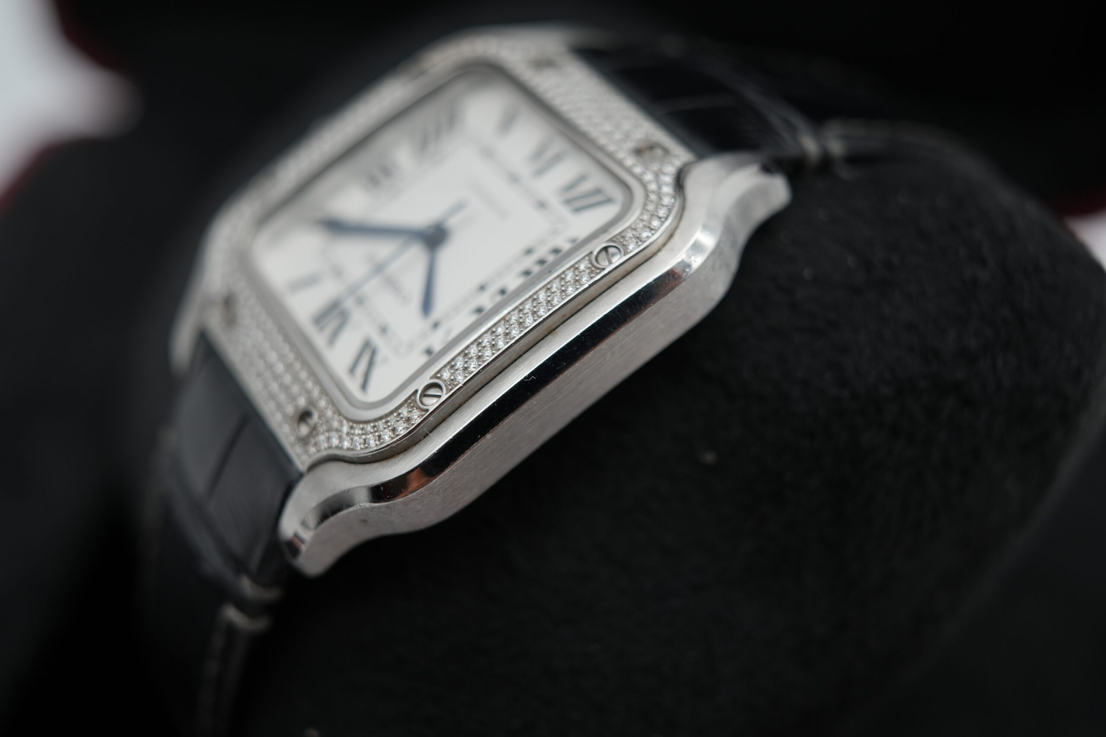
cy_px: 368
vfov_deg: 37.9
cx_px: 553
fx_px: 1075
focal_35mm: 35
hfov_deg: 54.4
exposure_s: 1/250
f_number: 5
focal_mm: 35
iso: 400
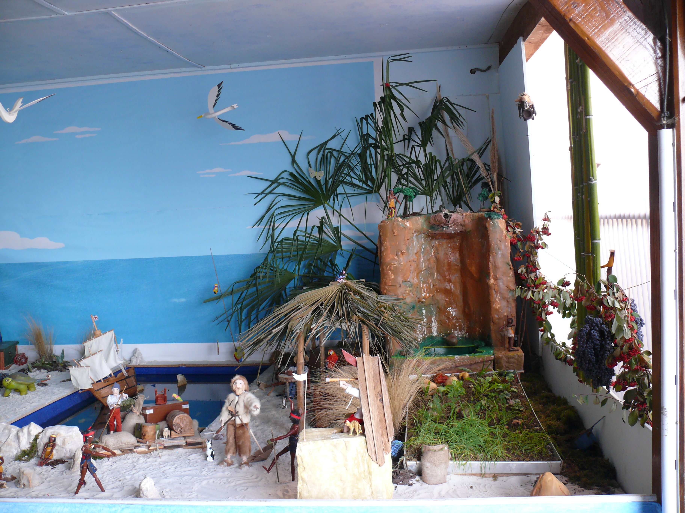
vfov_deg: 40.7
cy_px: 256
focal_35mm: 35
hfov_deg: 52.6
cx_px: 342
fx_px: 693
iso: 125
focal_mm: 7.4
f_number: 2.8
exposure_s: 1/30
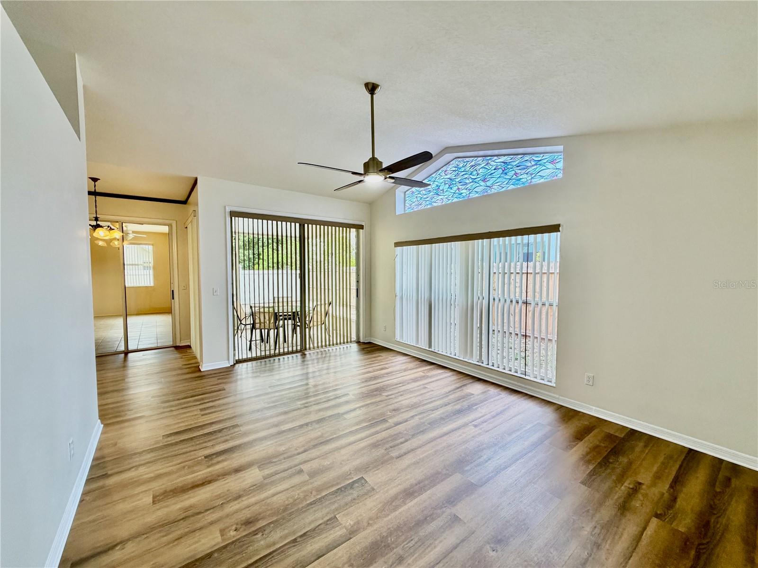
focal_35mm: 14
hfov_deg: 102.1
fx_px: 307
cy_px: 284
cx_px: 379
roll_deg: +0.1
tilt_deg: -4.0
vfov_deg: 85.7
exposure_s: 1/120
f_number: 2.2
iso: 320
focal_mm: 2.22
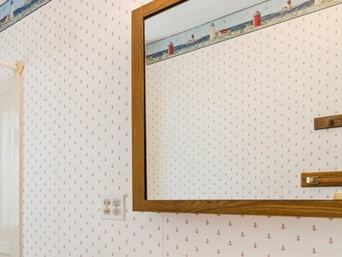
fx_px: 307
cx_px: -17
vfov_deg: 44.0
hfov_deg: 46.3
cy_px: 193
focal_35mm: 31
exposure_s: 1/160
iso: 200
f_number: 2.8
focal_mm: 14
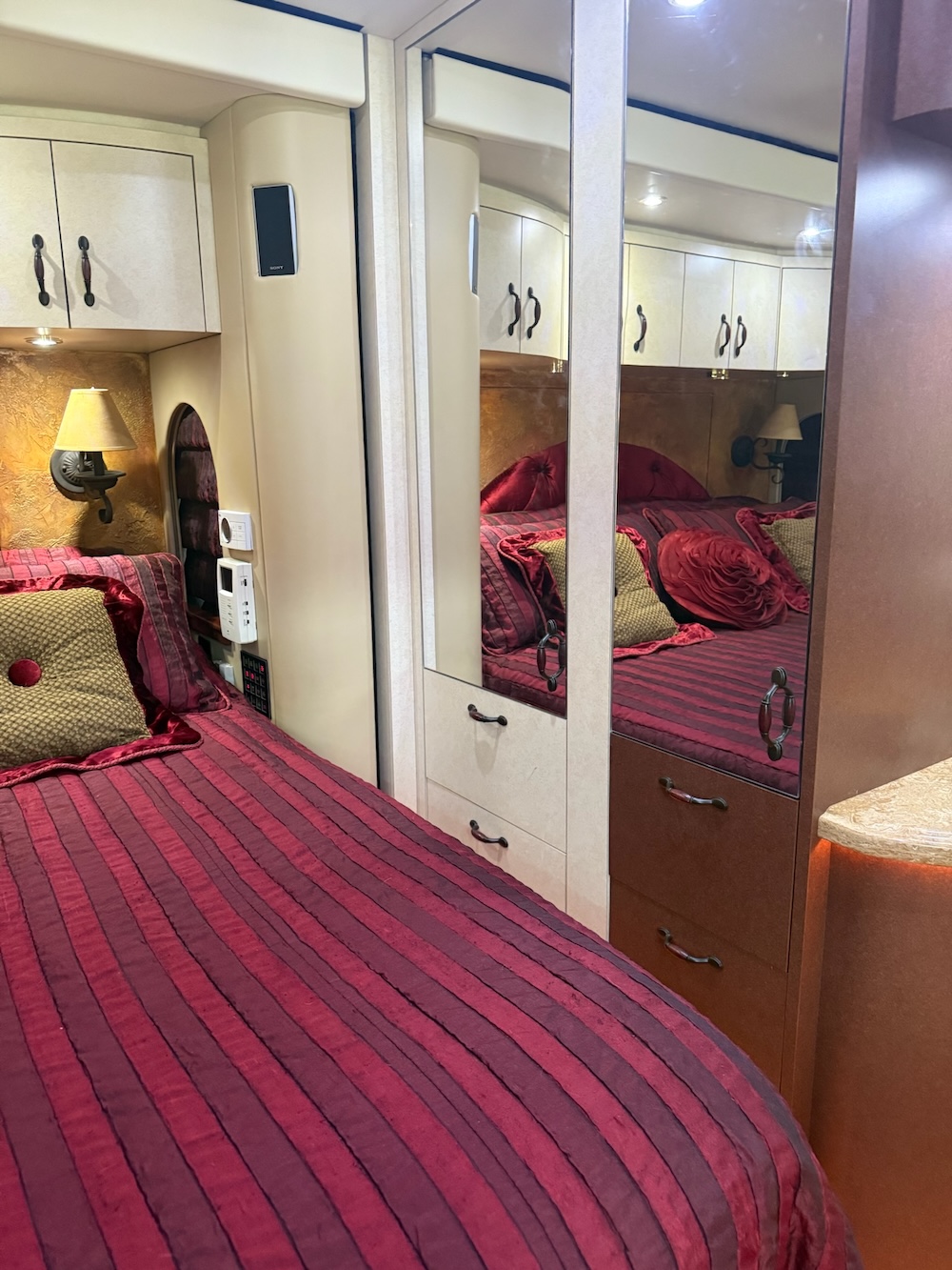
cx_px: 476
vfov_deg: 71.6
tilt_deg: -12.7
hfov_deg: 56.8
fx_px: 880
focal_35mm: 24
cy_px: 635
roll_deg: +0.8
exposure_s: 1/40
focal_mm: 6.76
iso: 640
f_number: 1.78
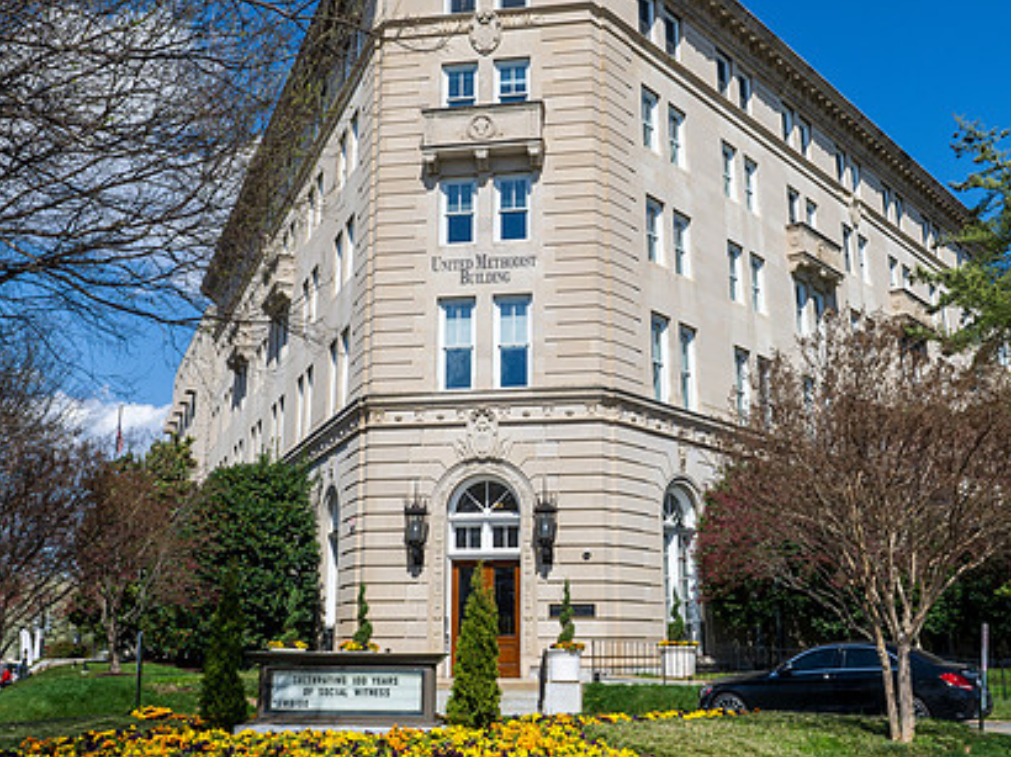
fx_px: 992
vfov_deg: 41.7
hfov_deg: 54.0
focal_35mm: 34
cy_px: 325
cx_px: 510
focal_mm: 17
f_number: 10
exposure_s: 1/125
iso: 64
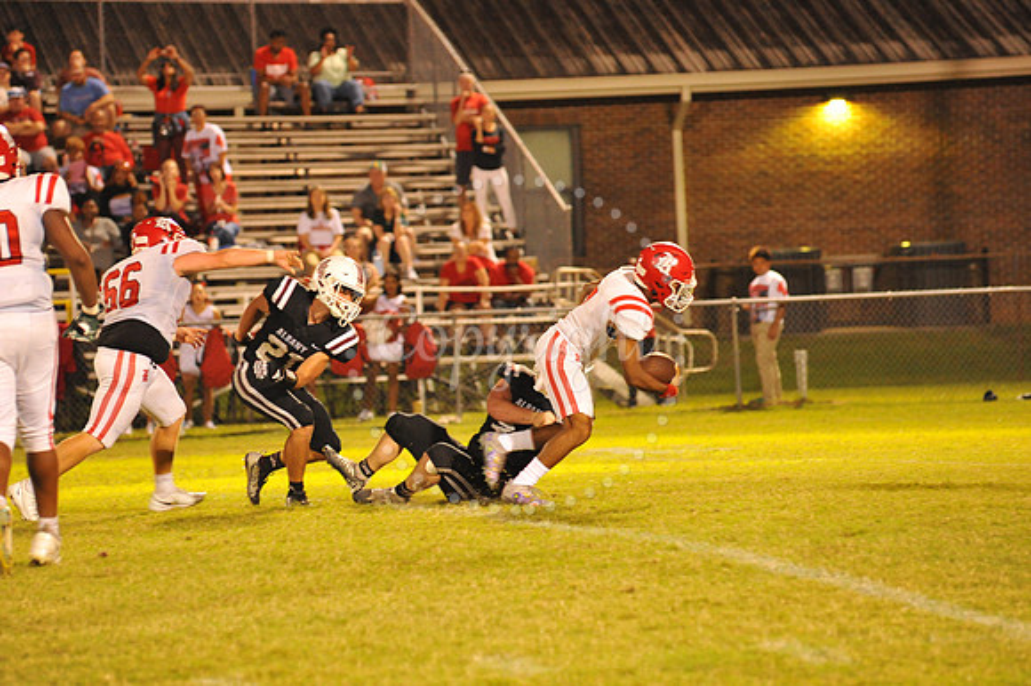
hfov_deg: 10.3
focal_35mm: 200
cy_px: 343
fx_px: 5724
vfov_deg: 6.9
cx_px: 516
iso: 5000
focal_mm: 200
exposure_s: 1/160
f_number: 5
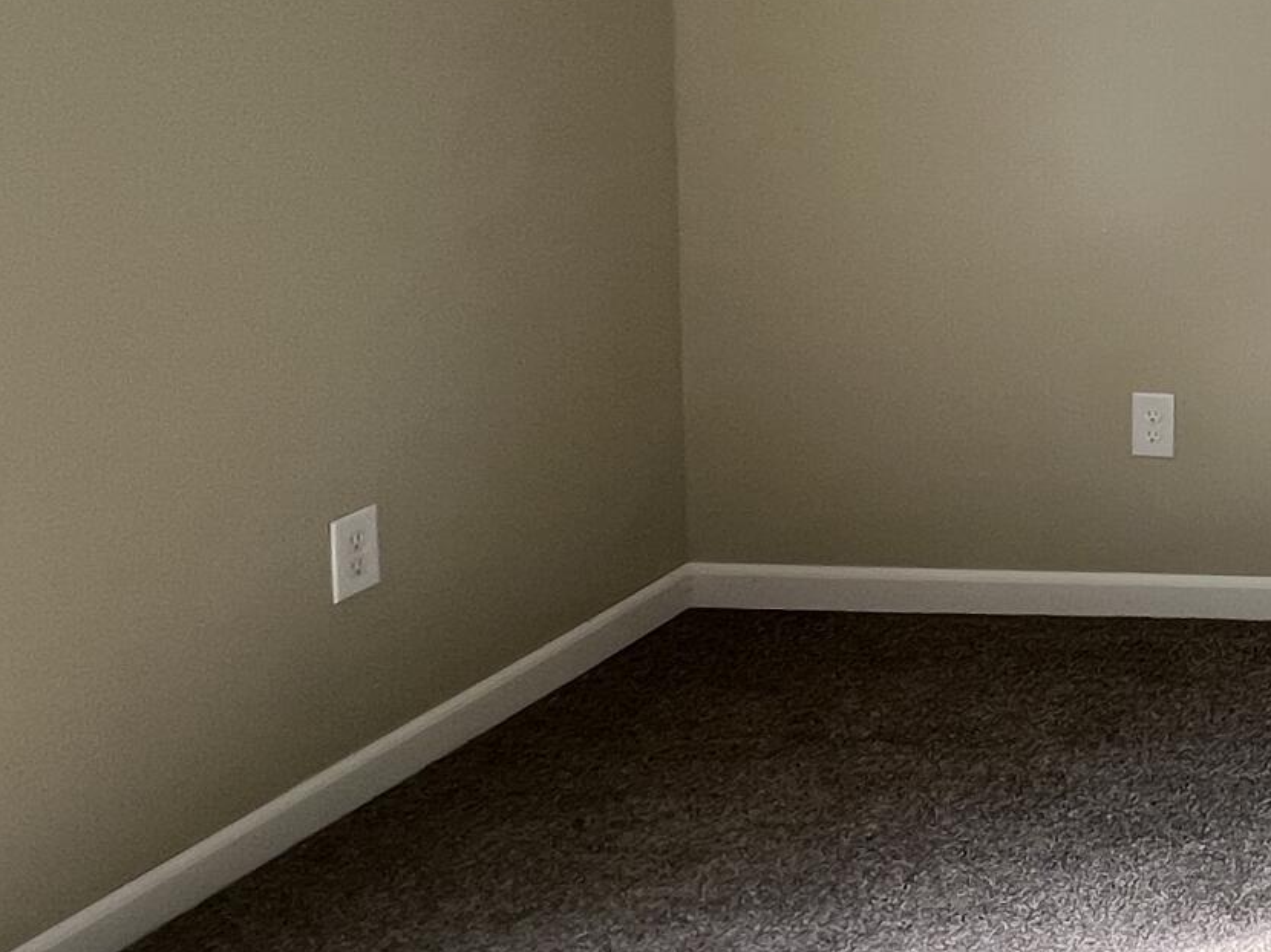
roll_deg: -1.3
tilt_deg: -4.9
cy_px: -14
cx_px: 2001
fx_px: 1725
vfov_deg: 28.8
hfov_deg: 26.3
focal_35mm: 47
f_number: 1.8
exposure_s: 1/99
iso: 40
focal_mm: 1.57
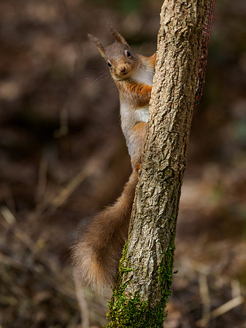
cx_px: 123
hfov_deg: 3.0
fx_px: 4638
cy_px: 164
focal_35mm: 489
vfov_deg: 4.1
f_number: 6.3
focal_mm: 244
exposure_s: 1/640
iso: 640
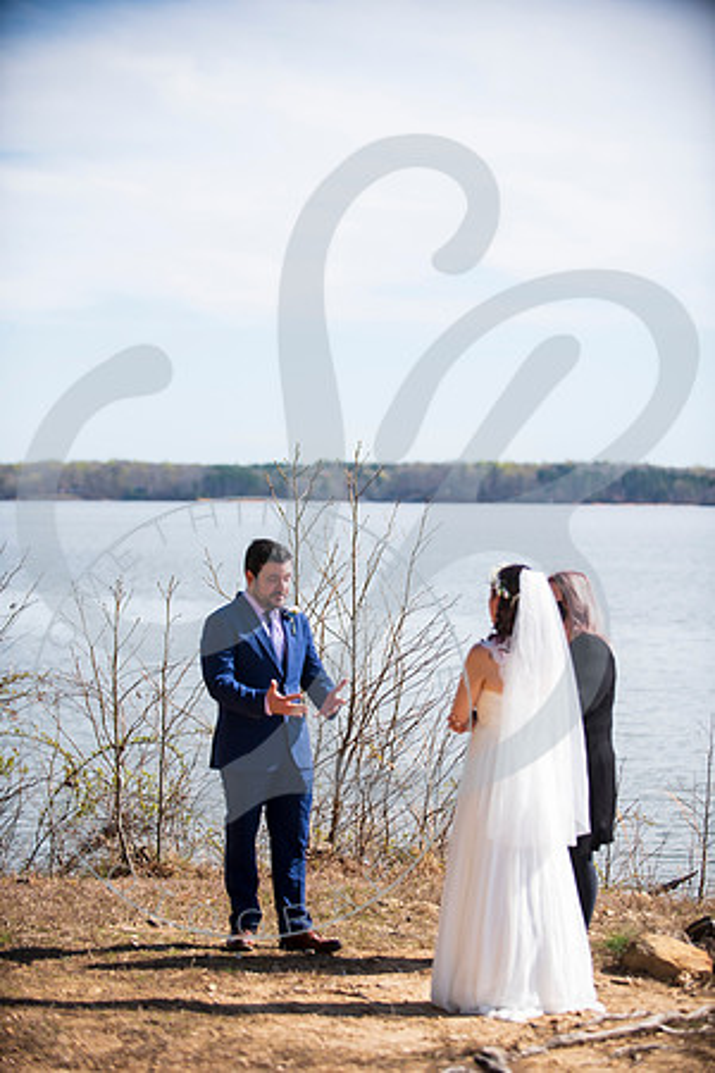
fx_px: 2562
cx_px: 358
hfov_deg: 15.9
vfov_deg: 23.6
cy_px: 536
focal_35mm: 86
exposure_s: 1/1000
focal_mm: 86
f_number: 2.8
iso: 100
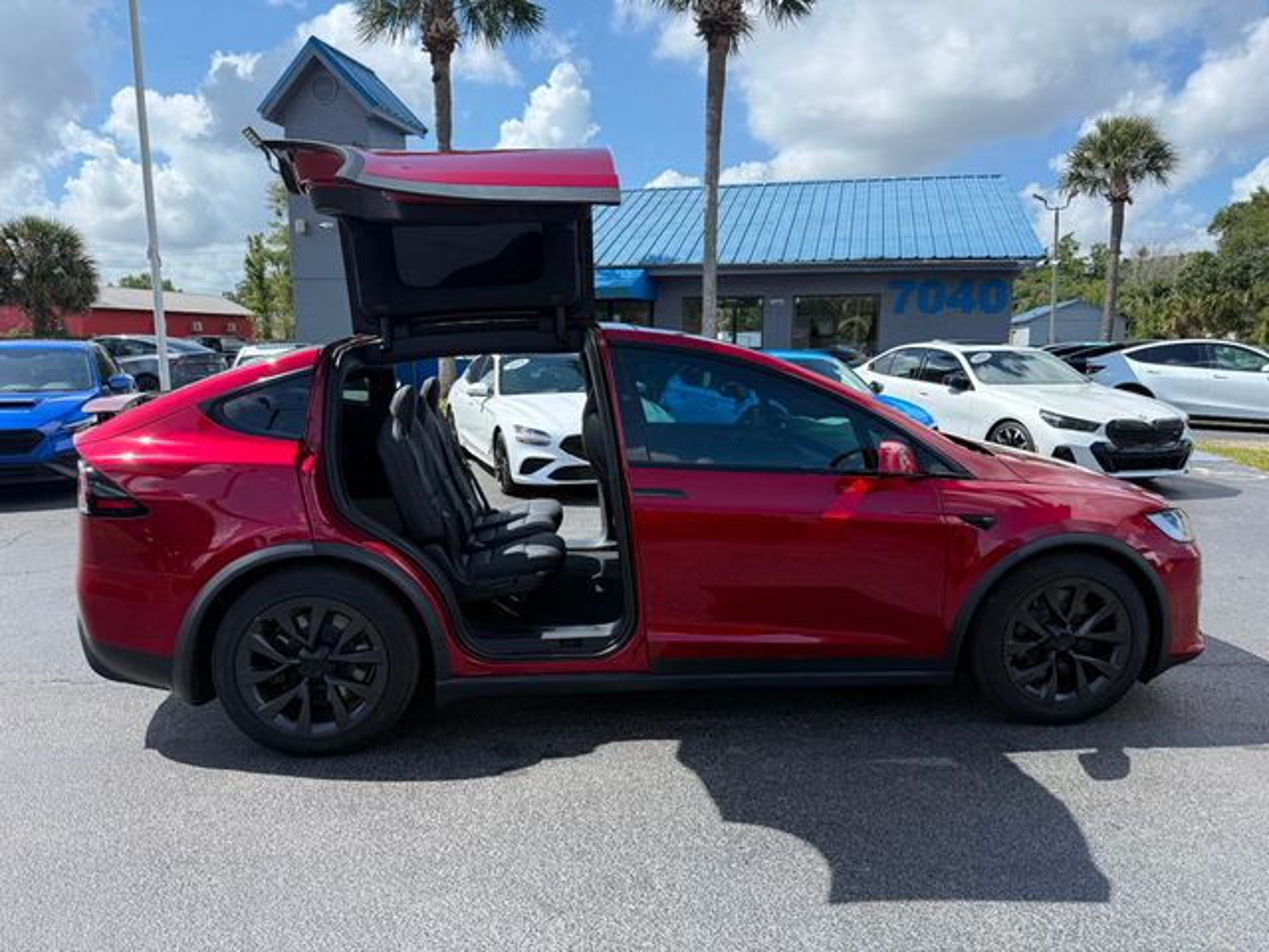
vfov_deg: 56.8
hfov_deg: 71.6
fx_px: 880
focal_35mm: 24
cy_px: 476
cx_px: 634
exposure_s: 1/3584
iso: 80
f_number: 1.78
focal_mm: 6.76
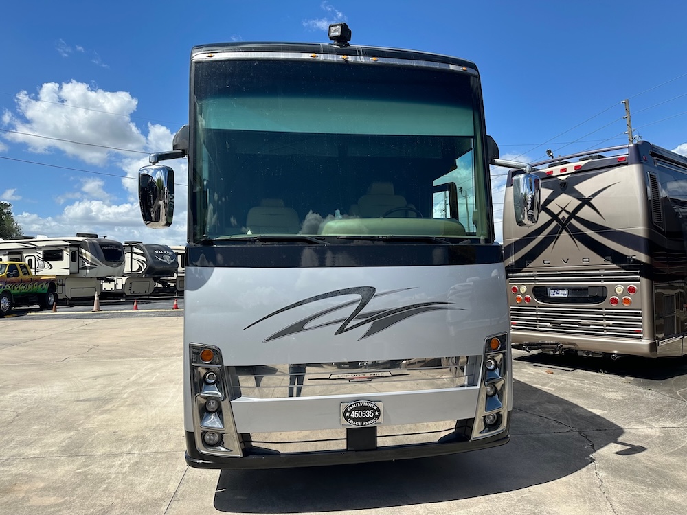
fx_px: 476
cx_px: 344
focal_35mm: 24
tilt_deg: +2.0
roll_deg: +0.2
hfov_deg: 71.6
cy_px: 258
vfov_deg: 56.8
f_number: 1.78
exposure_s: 1/5000
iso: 80
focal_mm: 6.86
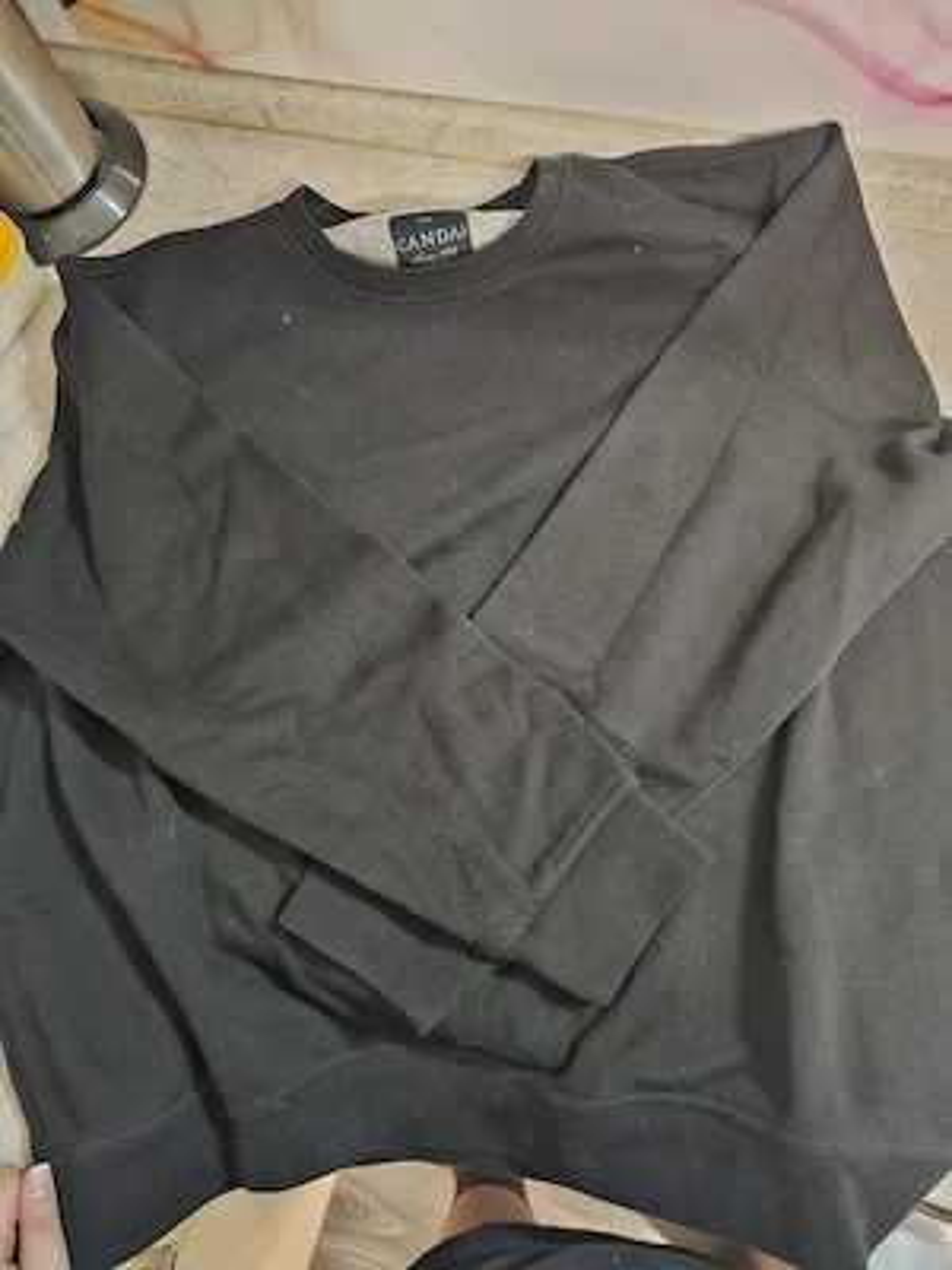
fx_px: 843
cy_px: 635
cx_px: 476
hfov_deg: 58.9
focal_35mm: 23
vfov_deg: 73.9
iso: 1250
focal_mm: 6.3
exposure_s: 1/16.7
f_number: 1.7
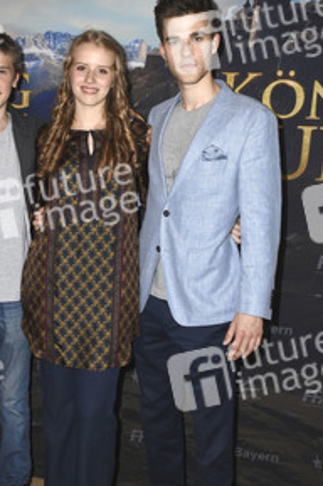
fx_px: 643
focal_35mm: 48
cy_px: 288
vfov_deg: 41.2
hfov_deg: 28.0
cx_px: 101
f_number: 5.6
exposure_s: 1/125
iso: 800
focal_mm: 23
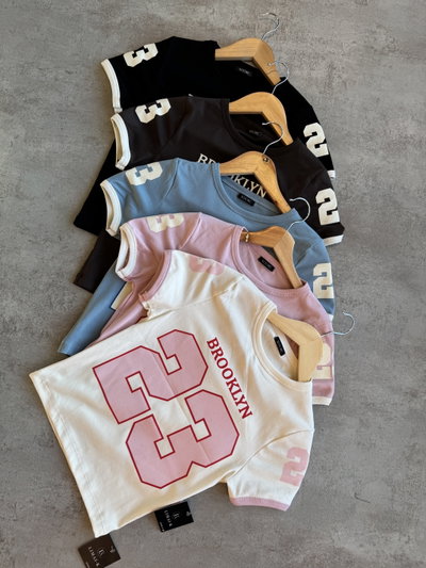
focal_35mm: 24
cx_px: 213
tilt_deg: -81.4
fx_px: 394
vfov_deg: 71.6
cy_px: 284
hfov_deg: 56.8
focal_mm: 6.76
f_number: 1.78
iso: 80
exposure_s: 1/379
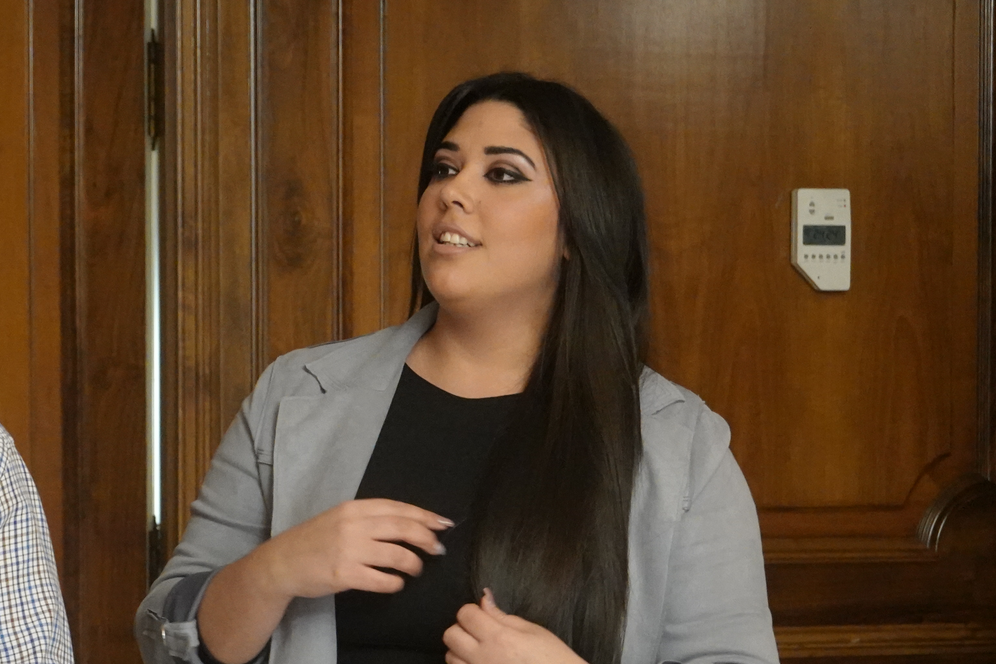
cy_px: 520
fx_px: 4344
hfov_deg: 13.0
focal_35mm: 157
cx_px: 173
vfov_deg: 8.7
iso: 2500
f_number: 4
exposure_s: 1/100
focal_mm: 32.07
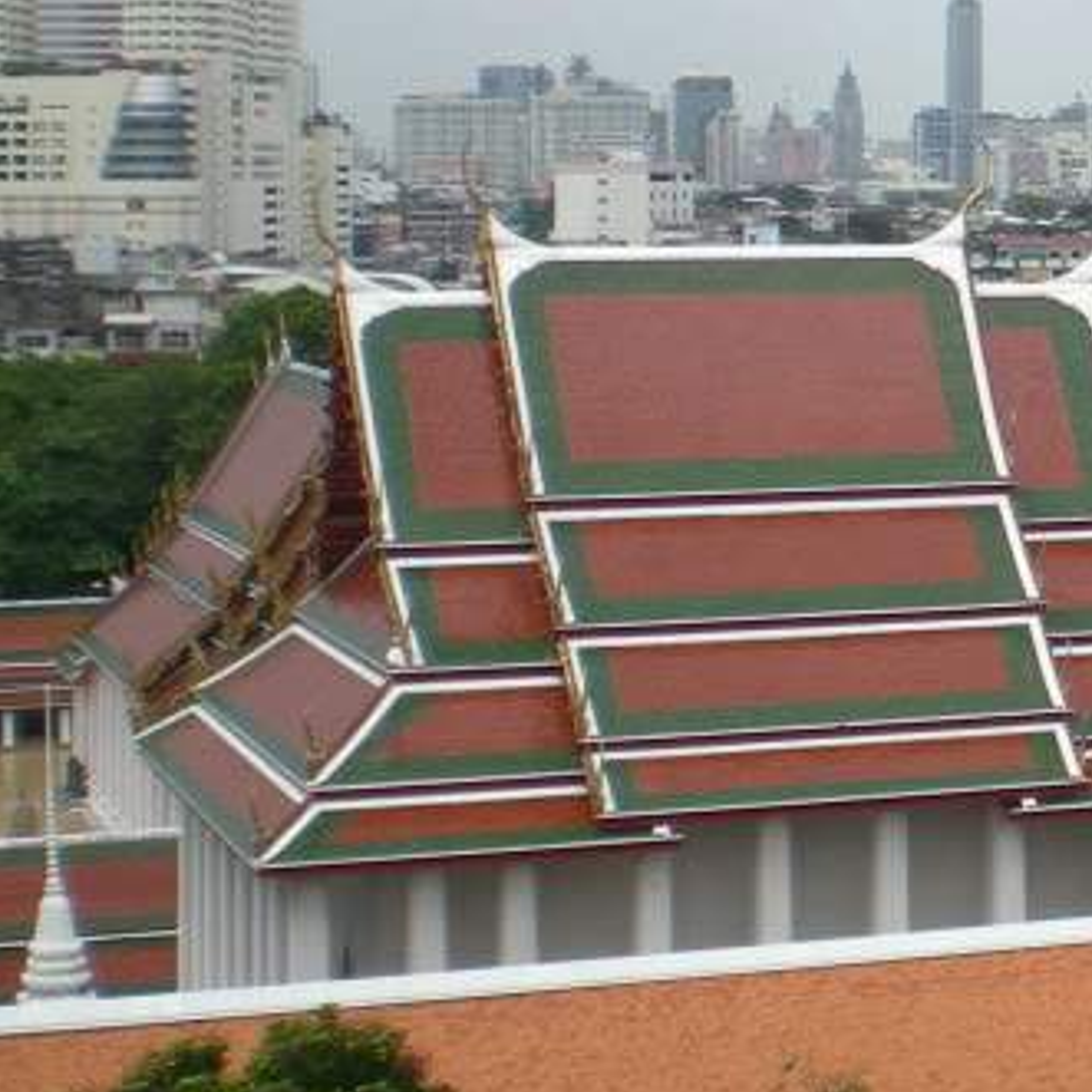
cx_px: 1574
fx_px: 3712
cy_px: 313
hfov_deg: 15.6
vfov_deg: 16.7
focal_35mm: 104
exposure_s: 1/385
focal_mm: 6.3
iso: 50
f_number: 4.6
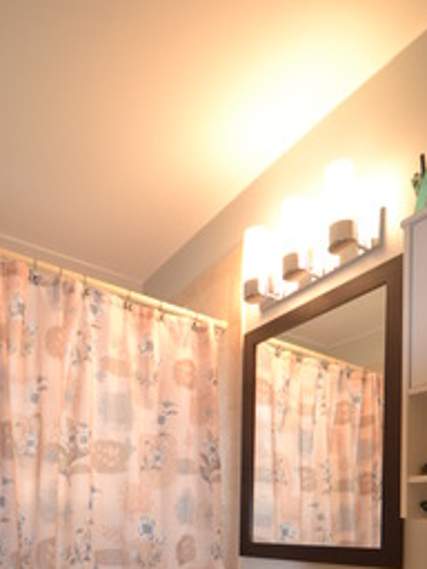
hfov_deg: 51.1
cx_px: 176
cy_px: 522
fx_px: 444
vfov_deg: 55.6
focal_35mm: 27
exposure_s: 1/60
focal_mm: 10
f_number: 4
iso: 1000
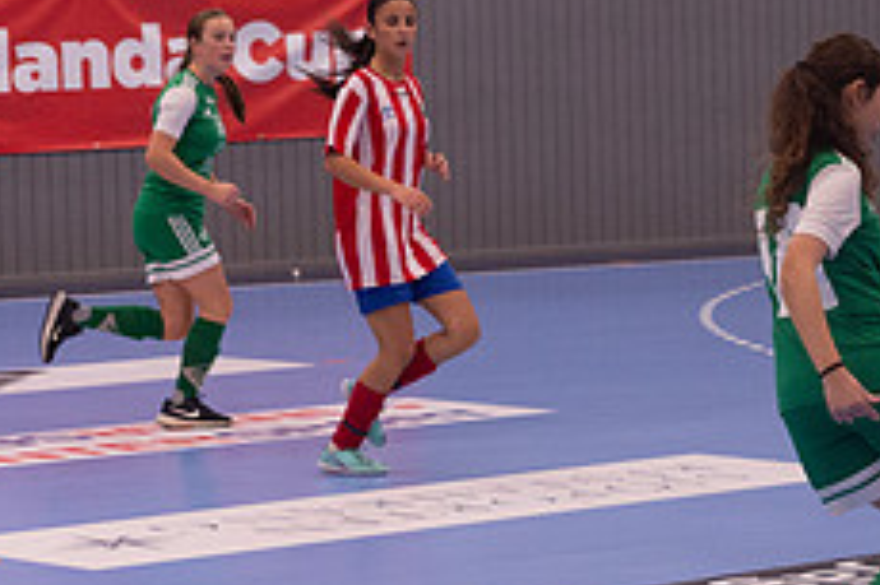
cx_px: 781
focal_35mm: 180
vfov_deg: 7.6
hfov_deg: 11.4
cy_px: 279
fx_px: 4397
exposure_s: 1/640
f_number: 3.2
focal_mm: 70
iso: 3600
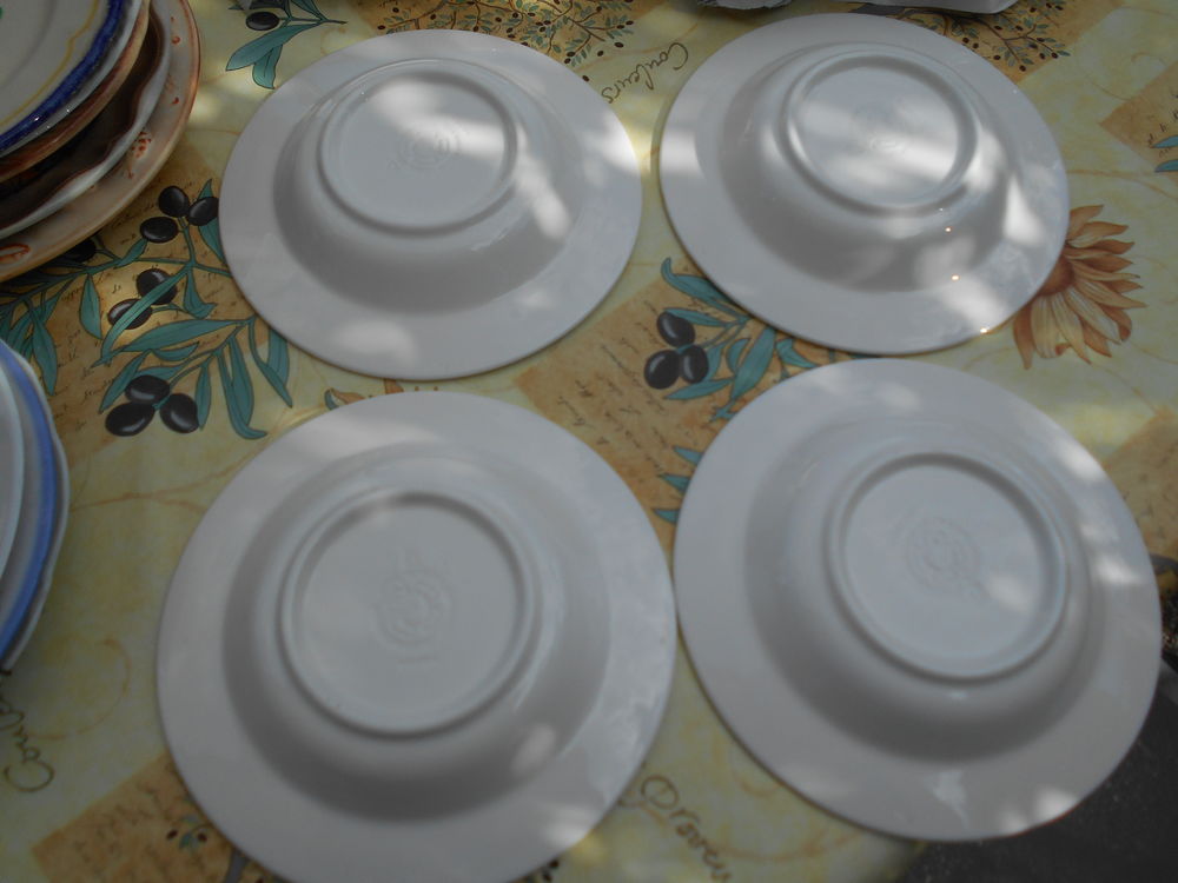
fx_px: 885
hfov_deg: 67.3
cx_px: 589
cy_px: 442
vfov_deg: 53.1
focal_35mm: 26
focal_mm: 4.6
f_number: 3.2
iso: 80
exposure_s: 1/1250
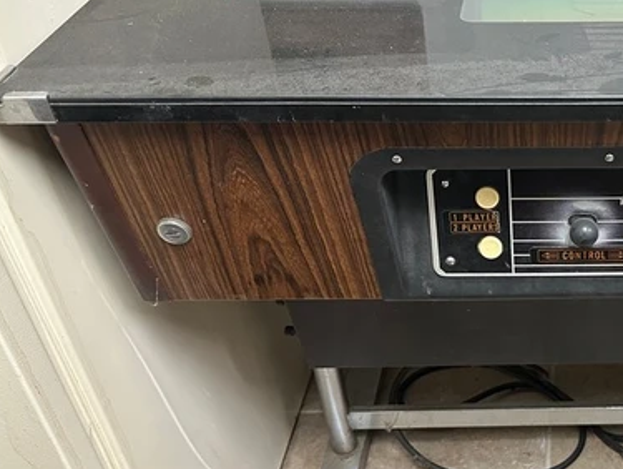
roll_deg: -0.4
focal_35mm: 48
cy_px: 295
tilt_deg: -38.2
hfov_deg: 36.5
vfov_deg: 30.2
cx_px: 591
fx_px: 865
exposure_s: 1/52
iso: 500
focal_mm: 6.86
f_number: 1.78
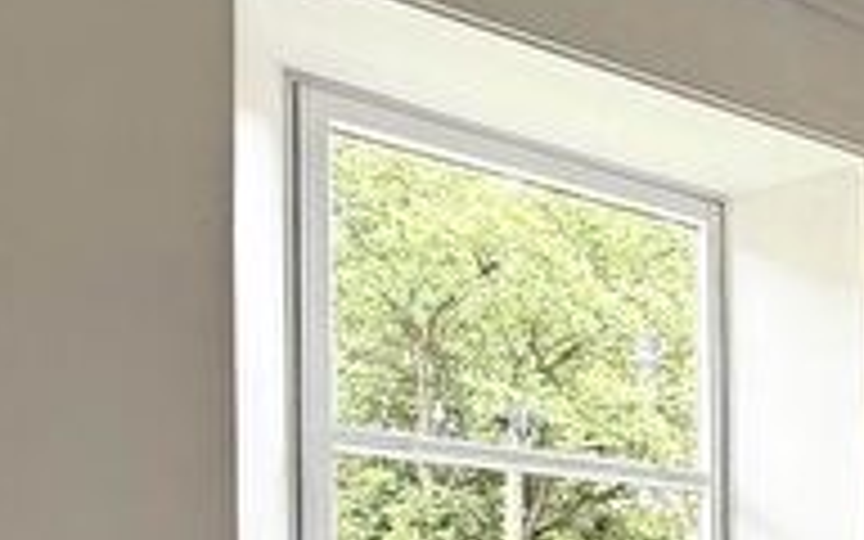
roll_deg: +1.7
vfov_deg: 21.8
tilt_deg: +0.6
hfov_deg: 27.4
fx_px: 1272
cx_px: 1264
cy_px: 686
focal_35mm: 54
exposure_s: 1/99
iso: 80
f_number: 2.2
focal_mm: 2.22
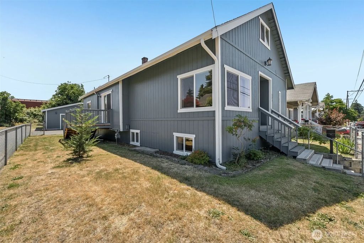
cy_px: 122
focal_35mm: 15
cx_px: 182
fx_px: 152
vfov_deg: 77.3
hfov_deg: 100.4
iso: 100
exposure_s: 1/60
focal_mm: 10
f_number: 9
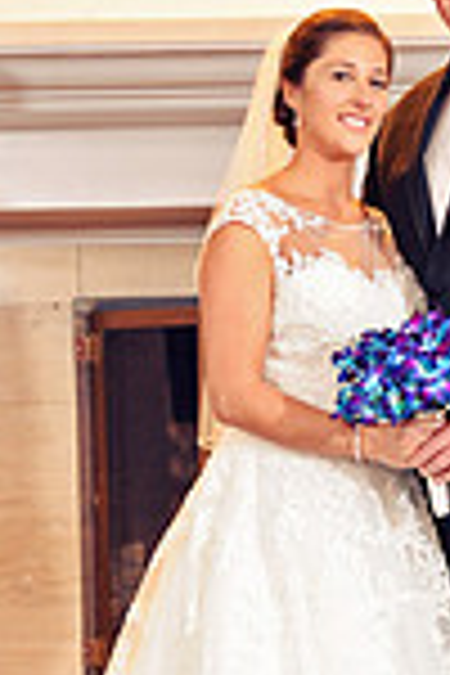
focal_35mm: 96
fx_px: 1800
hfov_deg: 14.2
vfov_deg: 21.1
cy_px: 472
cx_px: 344
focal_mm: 32
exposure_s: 1/125
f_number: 2.8
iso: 2000
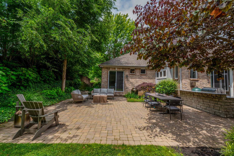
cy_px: 78
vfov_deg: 77.2
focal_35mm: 15
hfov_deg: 100.4
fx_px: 97
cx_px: 117
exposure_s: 1/200
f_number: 8
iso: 100
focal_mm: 15
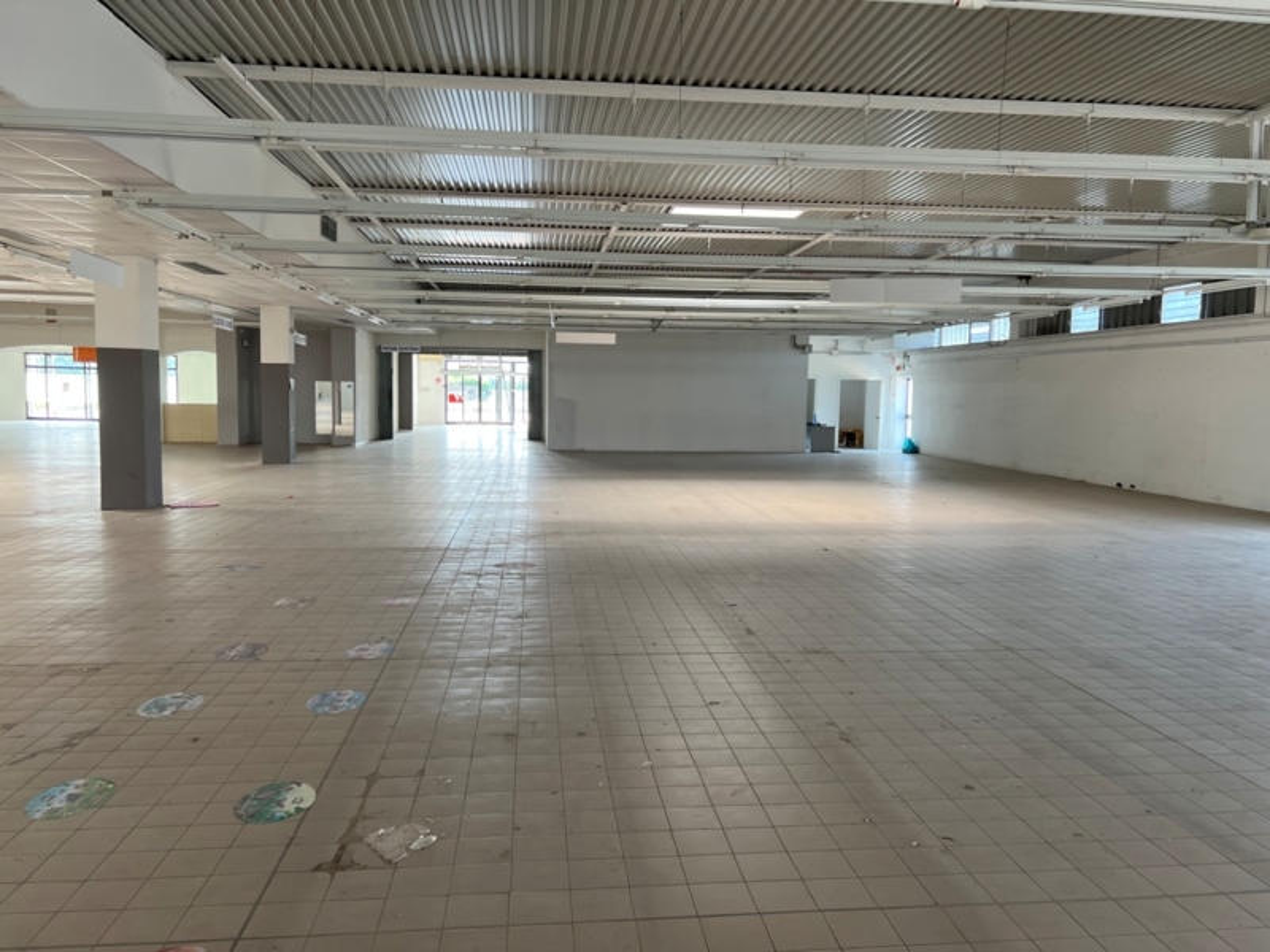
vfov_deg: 53.1
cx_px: 635
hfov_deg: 67.3
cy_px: 476
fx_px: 954
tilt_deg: -4.1
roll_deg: -1.1
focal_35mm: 26
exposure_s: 1/121
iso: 125
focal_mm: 5.7
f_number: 1.5
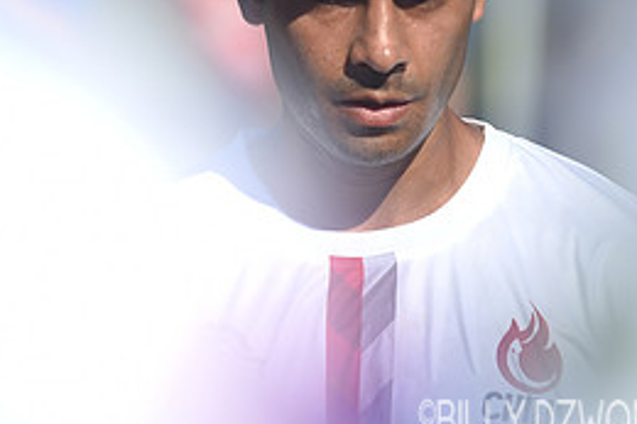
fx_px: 7886
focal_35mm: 446
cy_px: 48
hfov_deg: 4.6
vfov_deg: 3.1
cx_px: 262
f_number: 2.8
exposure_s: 1/1250
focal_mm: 200
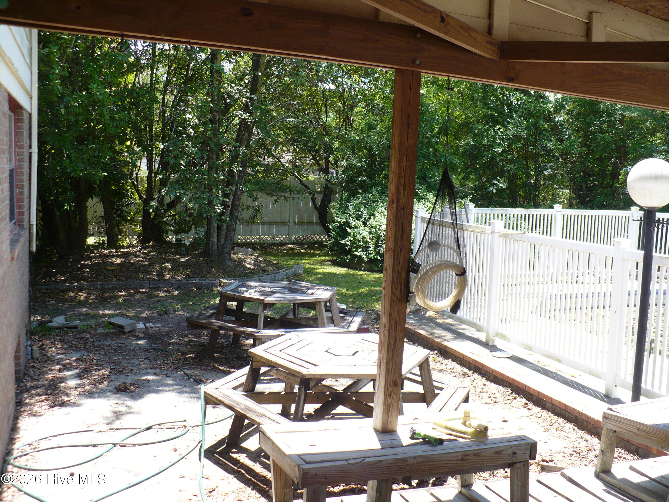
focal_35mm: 37
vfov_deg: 38.7
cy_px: 251
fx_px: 715
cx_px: 334
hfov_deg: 50.1
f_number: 2.8
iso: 100
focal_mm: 6.1
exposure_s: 1/200
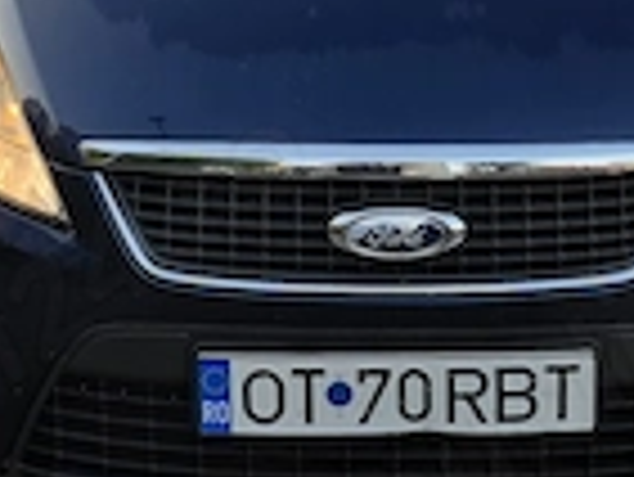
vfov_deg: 13.9
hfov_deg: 20.0
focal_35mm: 98
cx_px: 328
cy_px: -302
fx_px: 1796
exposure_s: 1/180
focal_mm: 6.3
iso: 40
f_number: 1.7
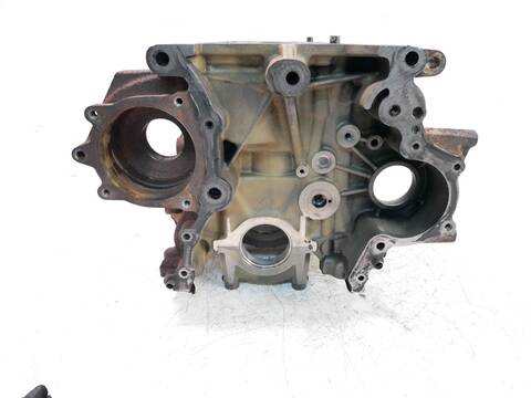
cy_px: 199
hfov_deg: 71.6
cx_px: 266
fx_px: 368
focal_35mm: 24
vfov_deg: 56.8
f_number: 3.5
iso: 2500
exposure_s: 1/60
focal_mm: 12
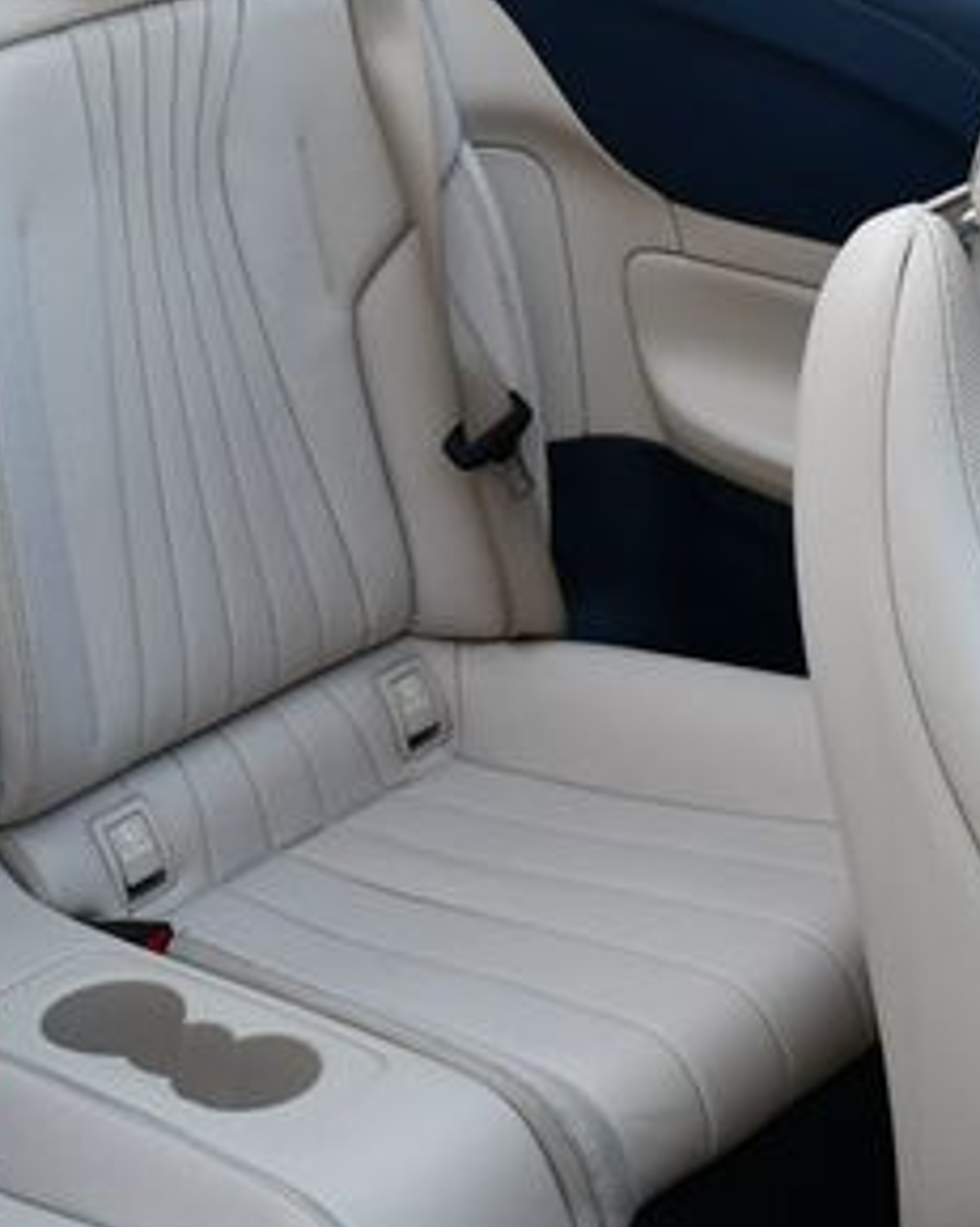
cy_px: 467
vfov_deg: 25.3
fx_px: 2721
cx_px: -123
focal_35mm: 75
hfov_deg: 19.5
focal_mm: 18
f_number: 5.6
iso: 360
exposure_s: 1/250
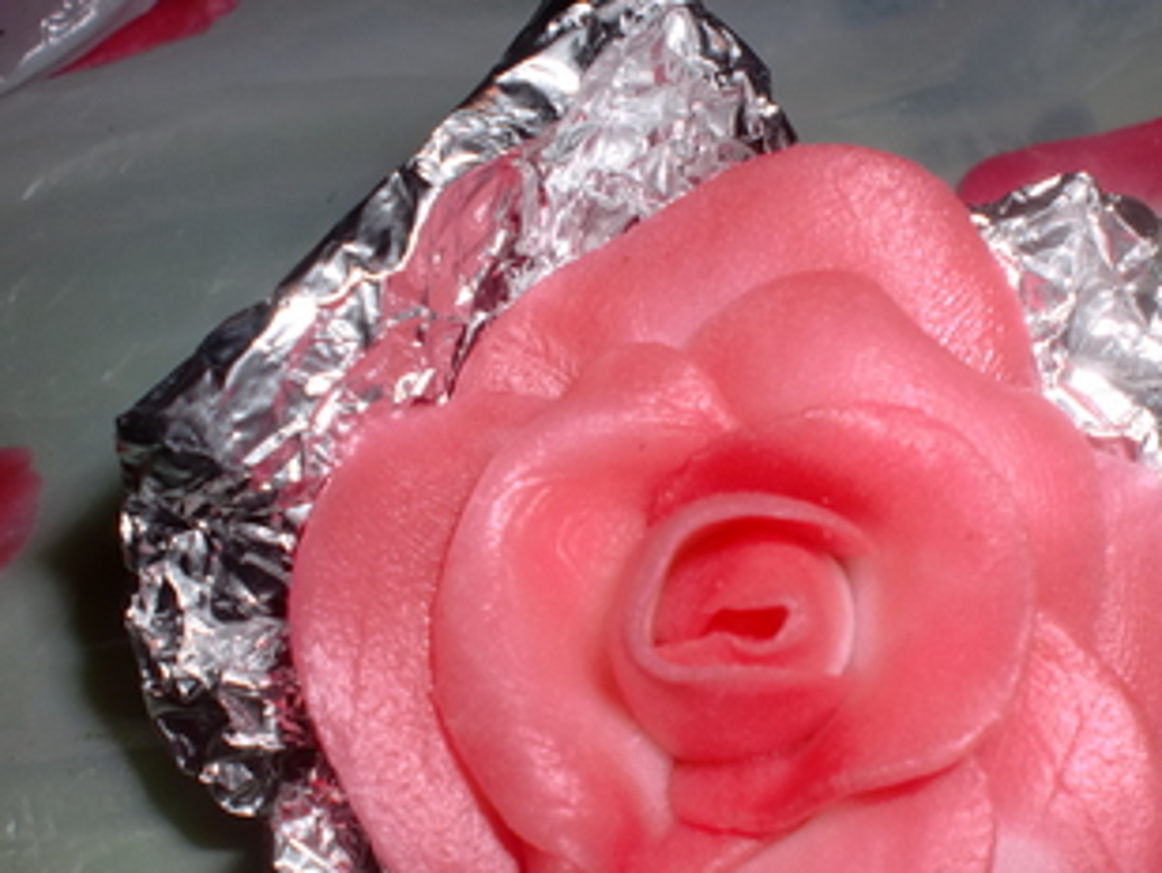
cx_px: 771
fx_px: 1713
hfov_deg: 37.1
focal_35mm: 51
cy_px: 610
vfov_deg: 28.3
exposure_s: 1/40
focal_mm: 6.3
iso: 64
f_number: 5.6
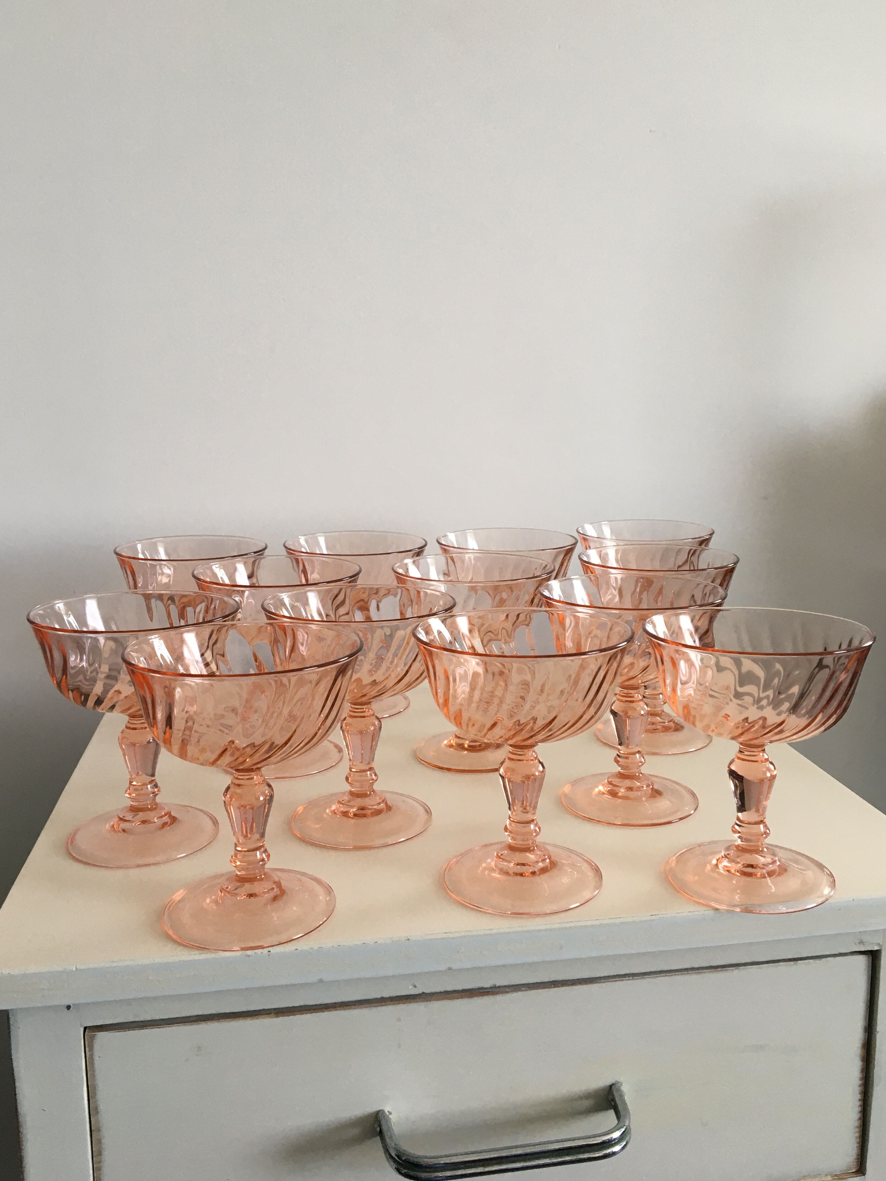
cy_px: 566
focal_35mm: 31
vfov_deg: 58.3
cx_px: 459
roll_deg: +1.3
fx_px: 1058
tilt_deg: -9.2
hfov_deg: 45.4
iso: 80
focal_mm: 4.15
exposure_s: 1/33
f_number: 2.2
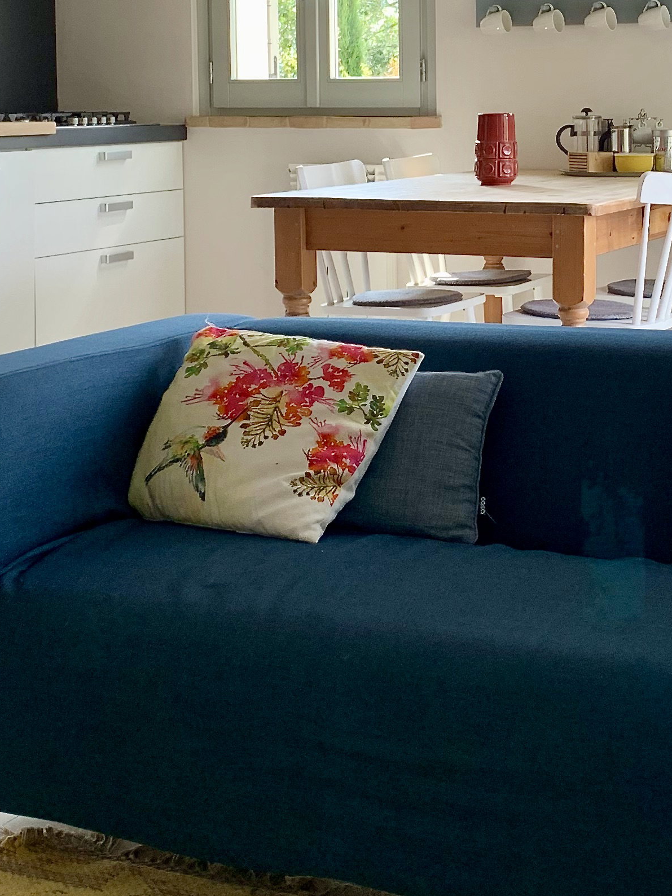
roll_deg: +0.9
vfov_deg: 28.8
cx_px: 475
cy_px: 198
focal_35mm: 66
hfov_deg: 22.1
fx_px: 1708
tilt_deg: -2.7
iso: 64
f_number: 1.8
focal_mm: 4.25
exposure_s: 1/121
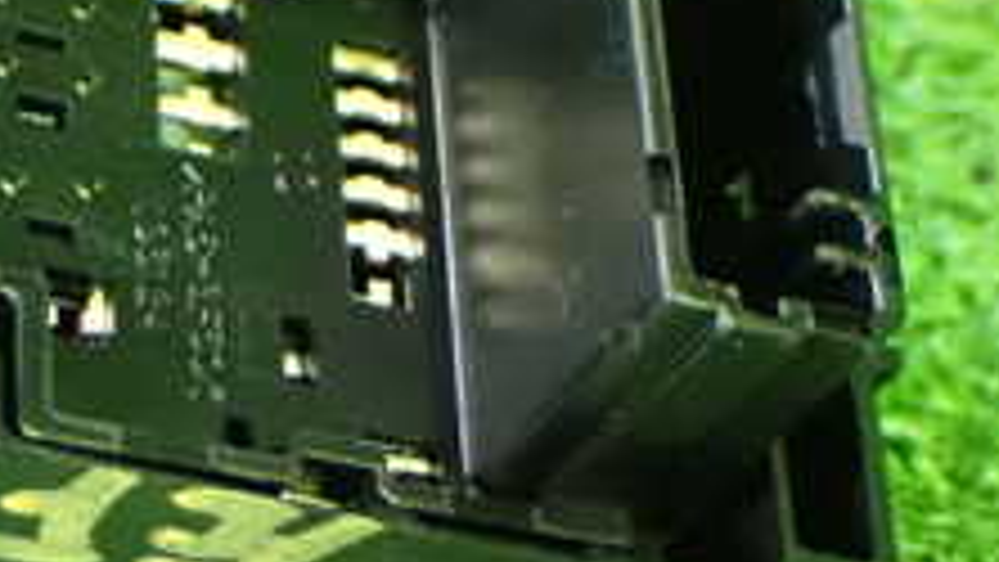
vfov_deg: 8.3
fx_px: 3895
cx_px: 184
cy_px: 369
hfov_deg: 14.5
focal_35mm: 147
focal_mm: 9.01
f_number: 3.2
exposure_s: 1/20
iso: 1600
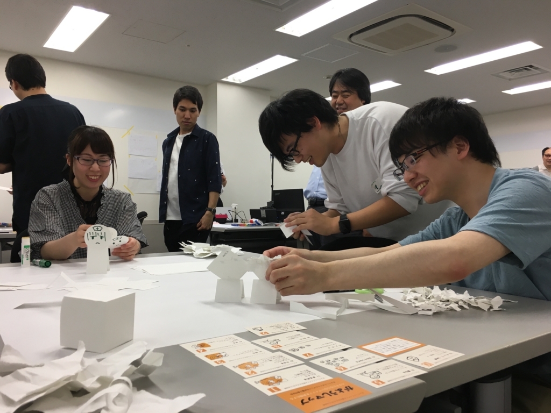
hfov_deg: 61.7
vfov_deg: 48.2
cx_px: 276
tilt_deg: +0.4
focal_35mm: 29
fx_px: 462
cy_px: 206
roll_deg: -0.1
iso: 32
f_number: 2.2
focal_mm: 4.15
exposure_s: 1/40
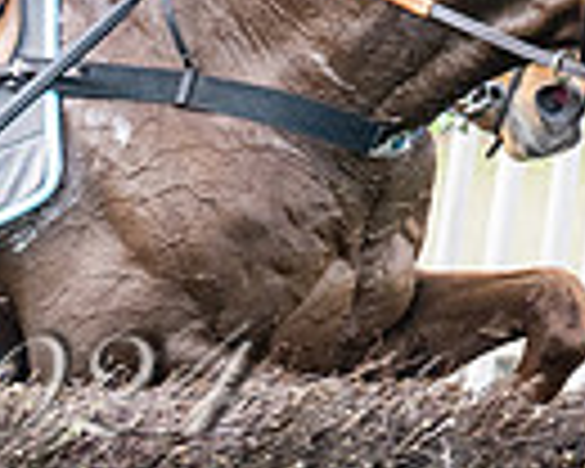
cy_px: 81
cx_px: -109
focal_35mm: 512
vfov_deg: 3.0
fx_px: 8865
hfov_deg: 3.8
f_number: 4
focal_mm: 70
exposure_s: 1/1250
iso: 400
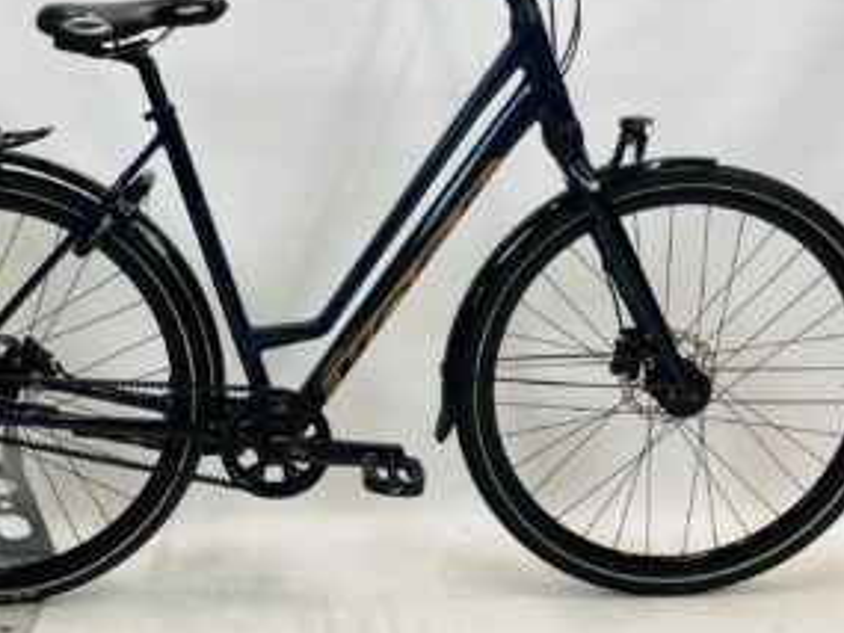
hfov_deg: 45.5
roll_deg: +0.0
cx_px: 332
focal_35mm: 41
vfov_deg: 34.5
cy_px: 172
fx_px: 1000
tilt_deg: -6.3
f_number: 1.8
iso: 50
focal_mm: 4.25
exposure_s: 1/100
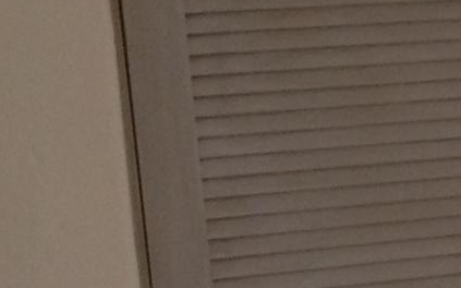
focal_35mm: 263
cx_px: 1006
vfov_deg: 4.9
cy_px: 589
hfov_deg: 7.6
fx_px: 3303
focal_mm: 4.28
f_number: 2.4
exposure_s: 1/40
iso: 80
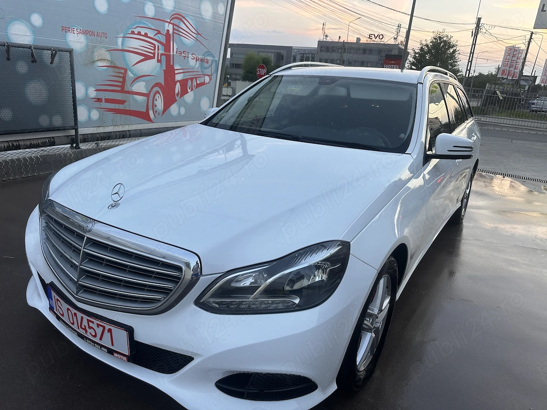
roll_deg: -3.8
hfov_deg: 71.6
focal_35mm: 24
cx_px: 274
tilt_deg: -17.5
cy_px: 205
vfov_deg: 56.8
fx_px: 379
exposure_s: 1/100
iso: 80
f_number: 1.78
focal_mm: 6.86
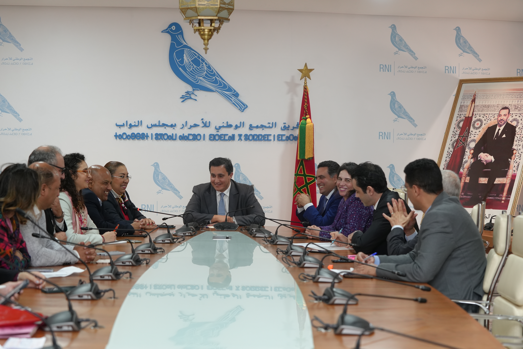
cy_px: 174
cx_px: 262
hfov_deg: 28.8
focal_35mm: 70
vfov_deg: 19.5
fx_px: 1017
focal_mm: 70
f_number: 4
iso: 1600
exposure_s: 1/160
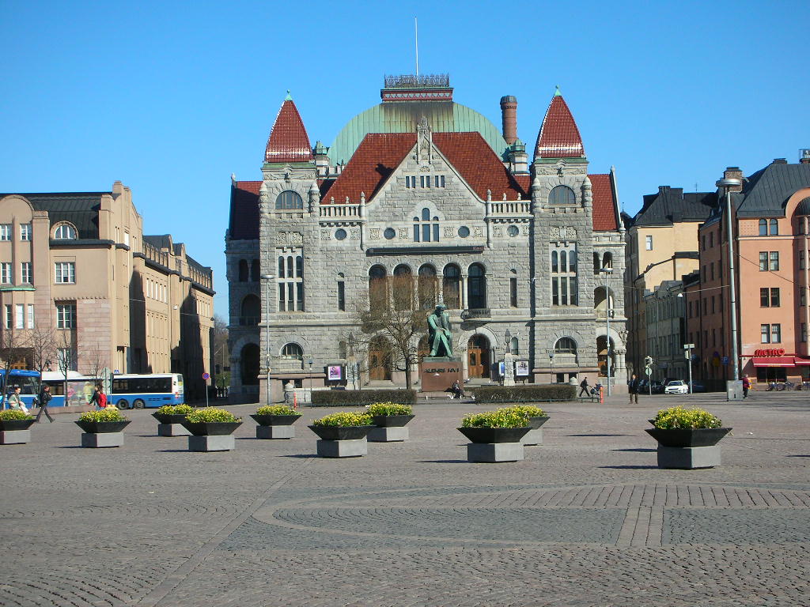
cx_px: 405
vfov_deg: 20.2
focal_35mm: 73
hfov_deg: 26.7
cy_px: 304
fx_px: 1708
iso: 50
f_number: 12.4
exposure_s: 1/75
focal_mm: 12.2
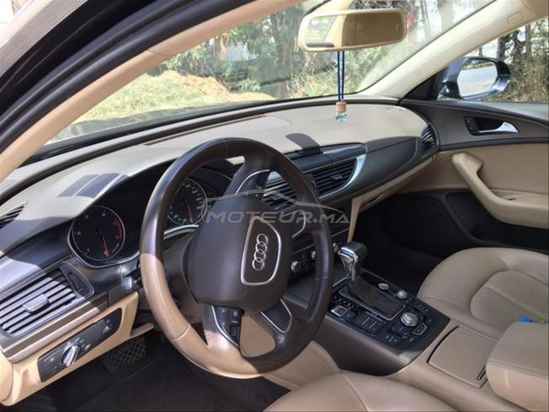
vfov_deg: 48.2
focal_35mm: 29
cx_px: 274
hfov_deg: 61.7
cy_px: 206
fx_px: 460
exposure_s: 1/146
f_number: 2.2
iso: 25
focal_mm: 4.15
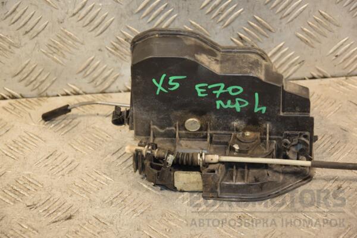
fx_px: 1116
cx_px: 178
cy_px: 119
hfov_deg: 18.2
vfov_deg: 12.2
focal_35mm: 112
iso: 800
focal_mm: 75
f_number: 5.3
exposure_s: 1/125
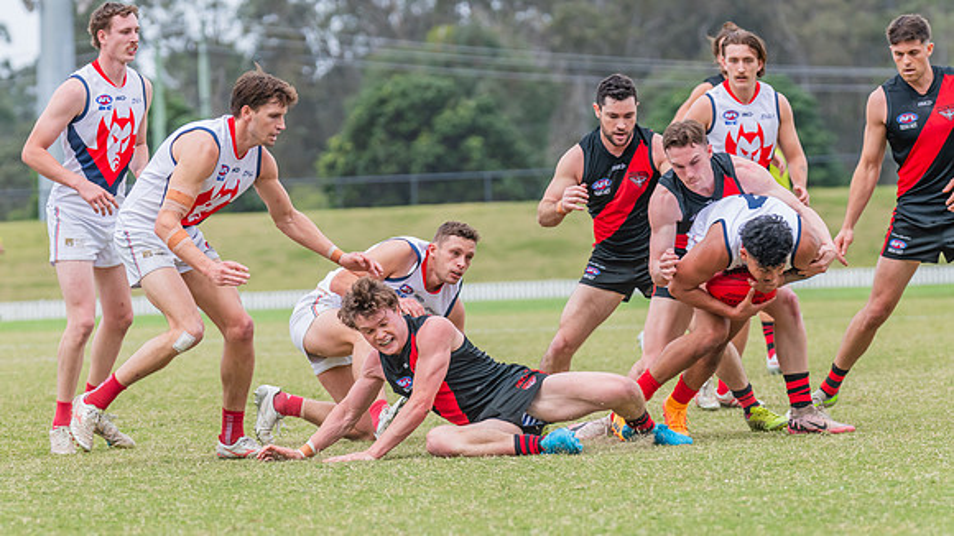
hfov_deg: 8.2
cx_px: 461
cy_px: 318
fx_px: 6653
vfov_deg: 4.6
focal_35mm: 263
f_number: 6.3
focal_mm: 240
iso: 800
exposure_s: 1/1250
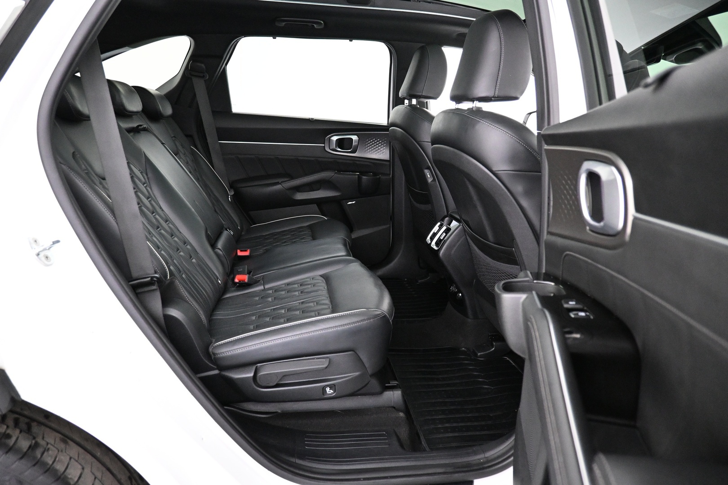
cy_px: 242
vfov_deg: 53.1
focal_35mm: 24
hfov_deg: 73.7
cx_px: 364
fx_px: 485
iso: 4000
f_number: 3.5
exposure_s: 1/25
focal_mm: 16
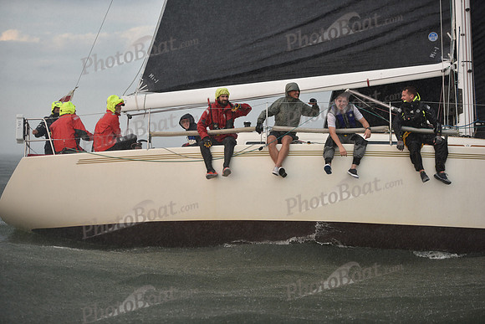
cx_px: 242
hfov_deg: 25.4
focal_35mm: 80
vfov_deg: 17.1
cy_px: 162
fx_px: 1078
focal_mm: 80
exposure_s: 1/500
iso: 400
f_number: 2.8
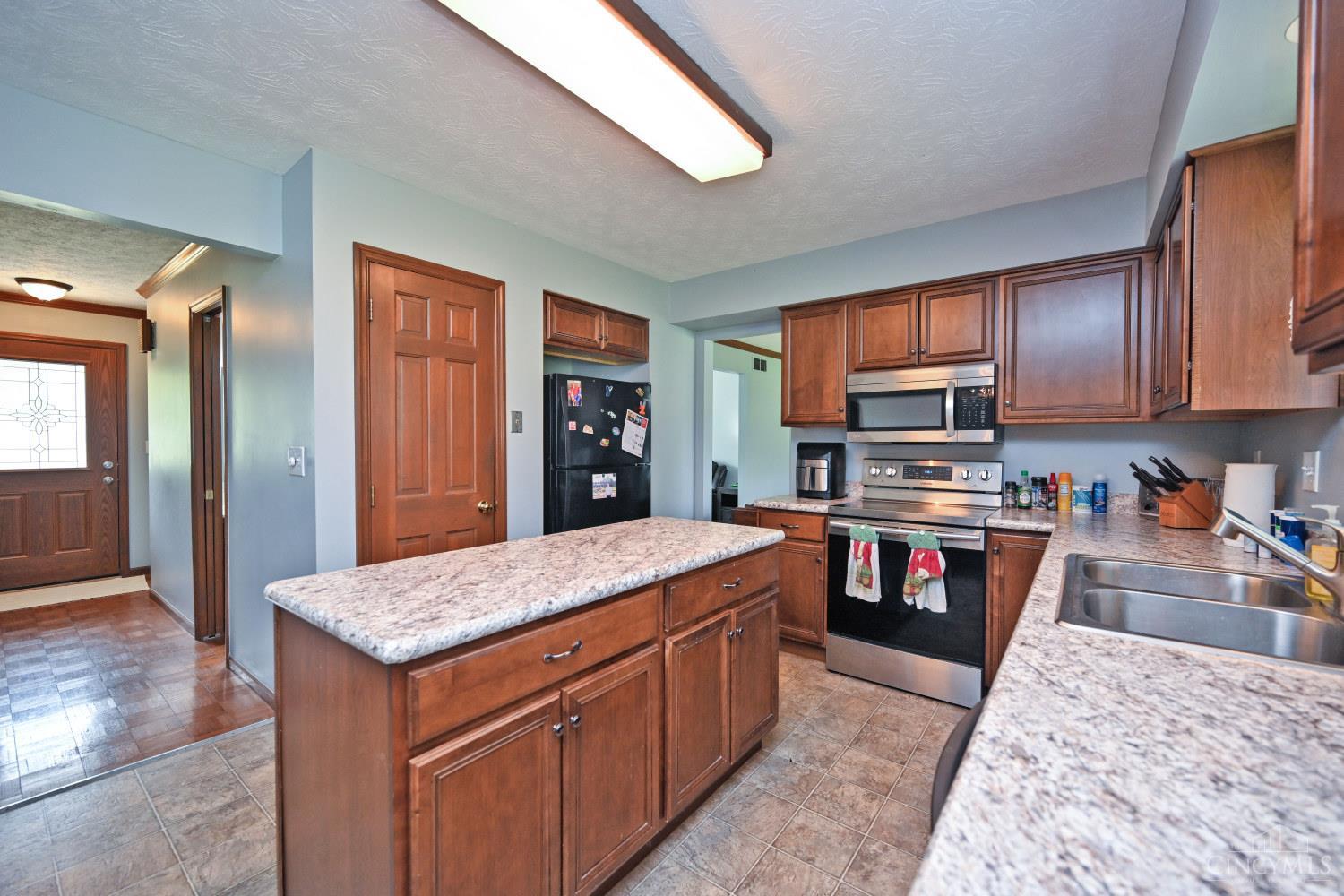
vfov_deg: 81.2
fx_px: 523
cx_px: 672
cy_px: 448
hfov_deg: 104.3
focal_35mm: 14
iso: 400
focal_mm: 14
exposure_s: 1/60
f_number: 4
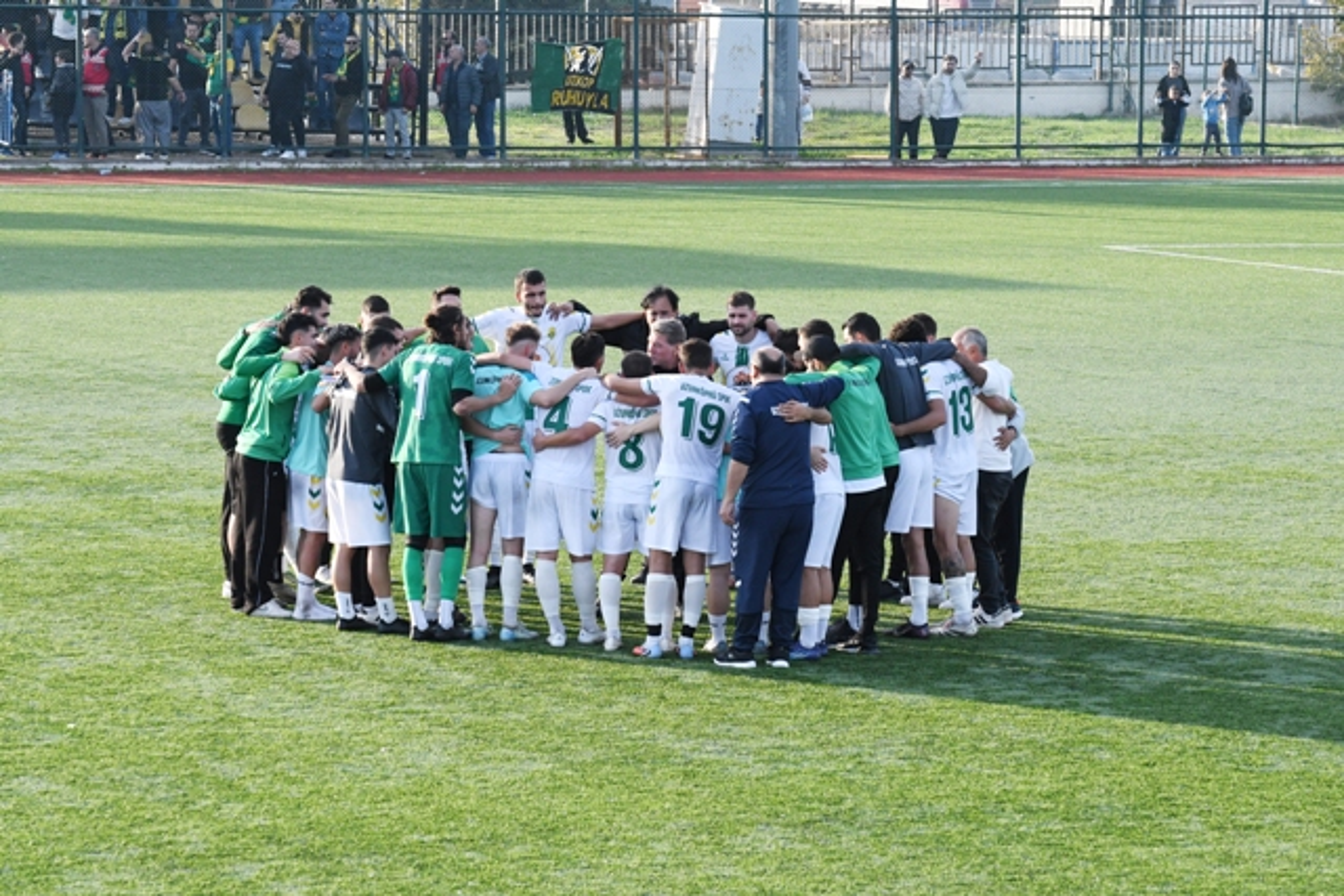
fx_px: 6497
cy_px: 448
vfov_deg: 7.9
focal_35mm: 174
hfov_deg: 11.8
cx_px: 672
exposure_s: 1/1000
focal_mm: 116
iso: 1600
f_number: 8
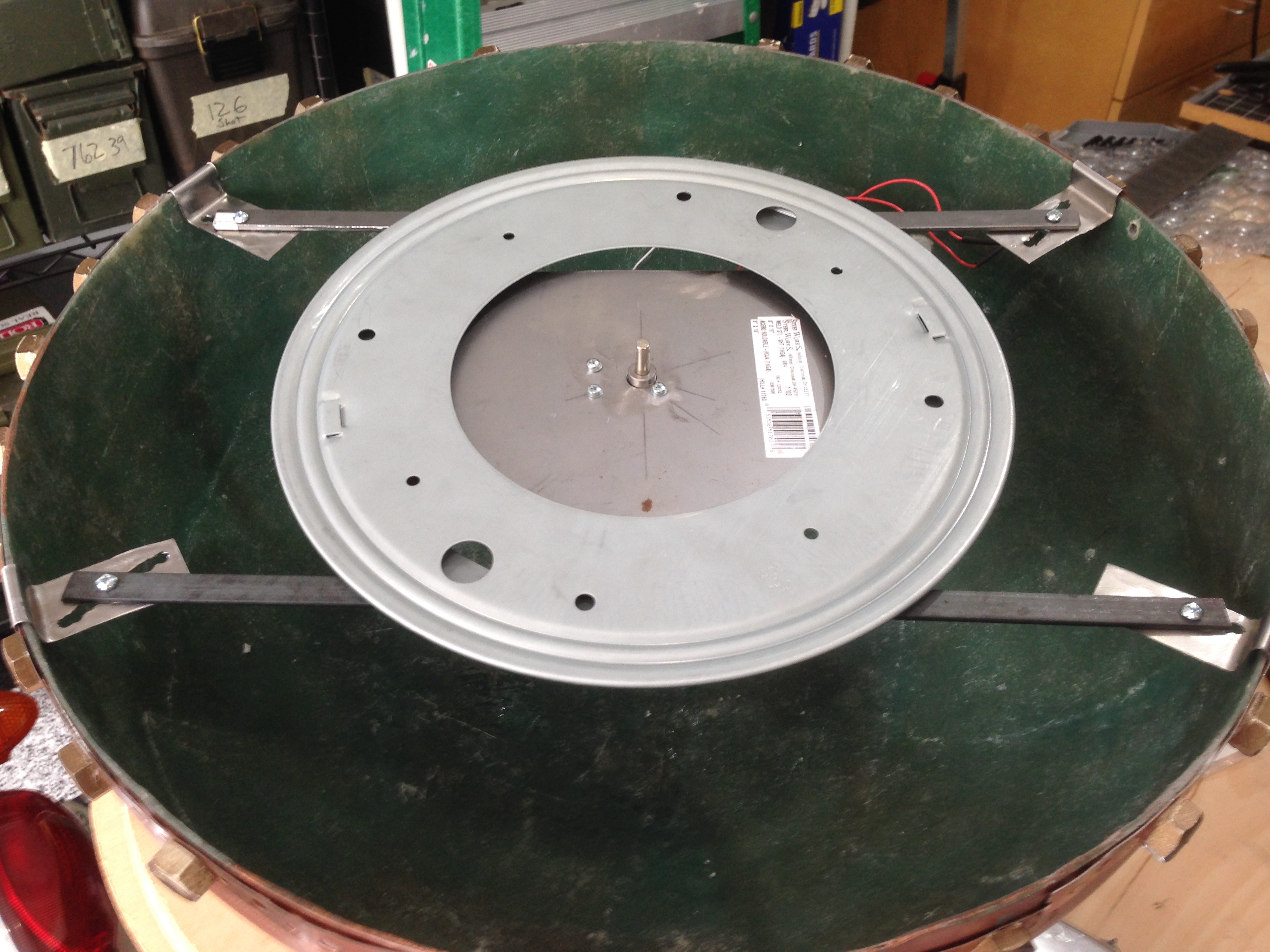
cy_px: 476
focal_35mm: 33
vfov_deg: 42.9
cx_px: 635
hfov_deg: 55.4
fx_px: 1211
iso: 80
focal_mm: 4.12
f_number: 2.4
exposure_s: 1/20
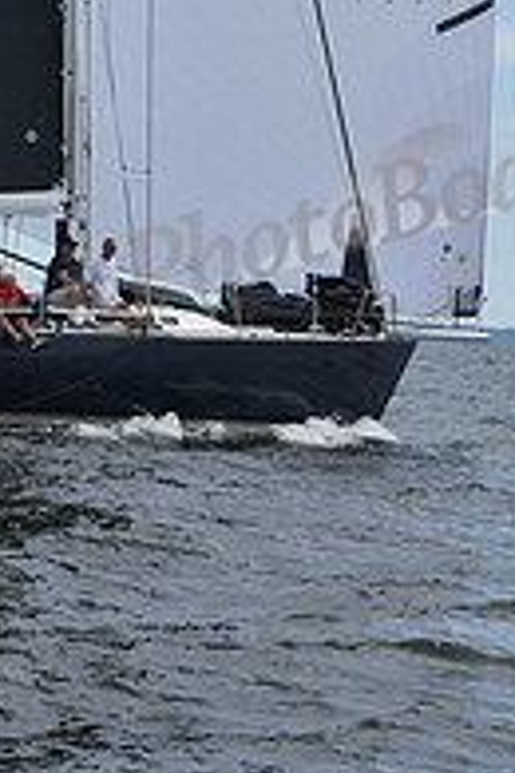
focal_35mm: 208
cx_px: -77
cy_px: -345
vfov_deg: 9.6
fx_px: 4463
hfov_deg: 6.6
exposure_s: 1/1000
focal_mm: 70
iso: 320
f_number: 10
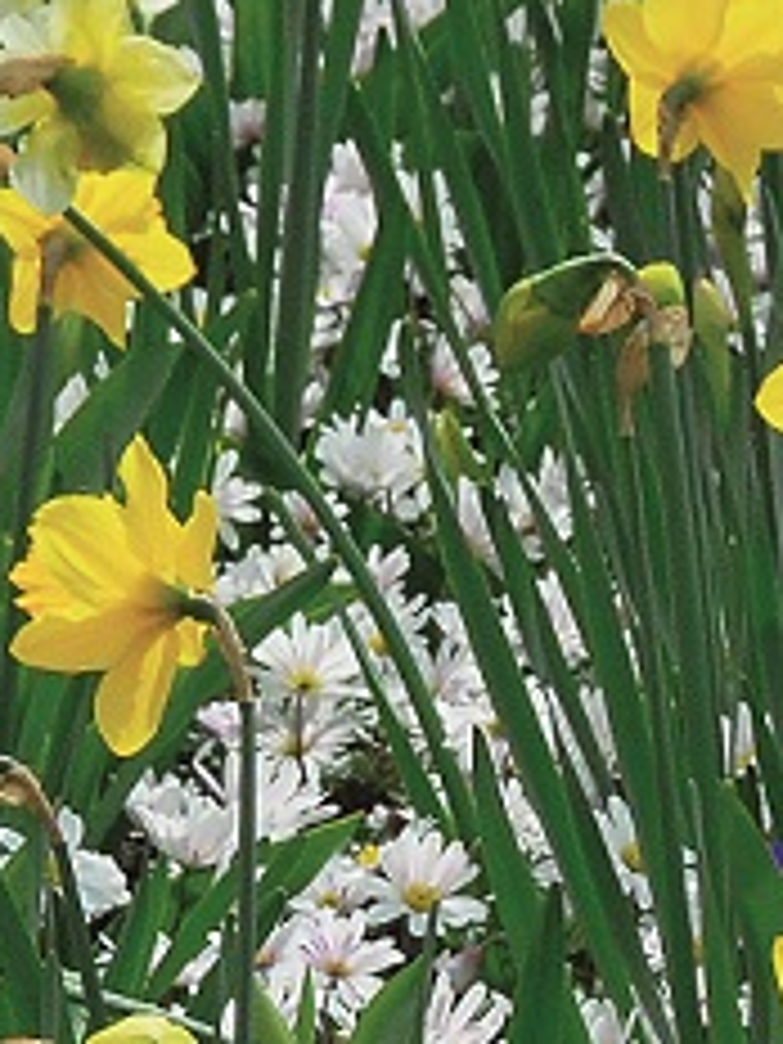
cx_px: 693
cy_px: 1323
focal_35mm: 760
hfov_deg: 2.0
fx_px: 22921
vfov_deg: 2.6
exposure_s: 1/320
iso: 320
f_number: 13
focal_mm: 90
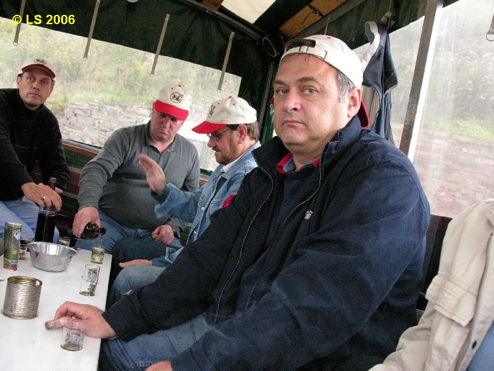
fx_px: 499
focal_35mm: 35
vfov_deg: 40.7
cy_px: 186
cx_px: 247
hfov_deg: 52.6
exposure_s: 1/77
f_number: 3.6
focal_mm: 8.9
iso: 400
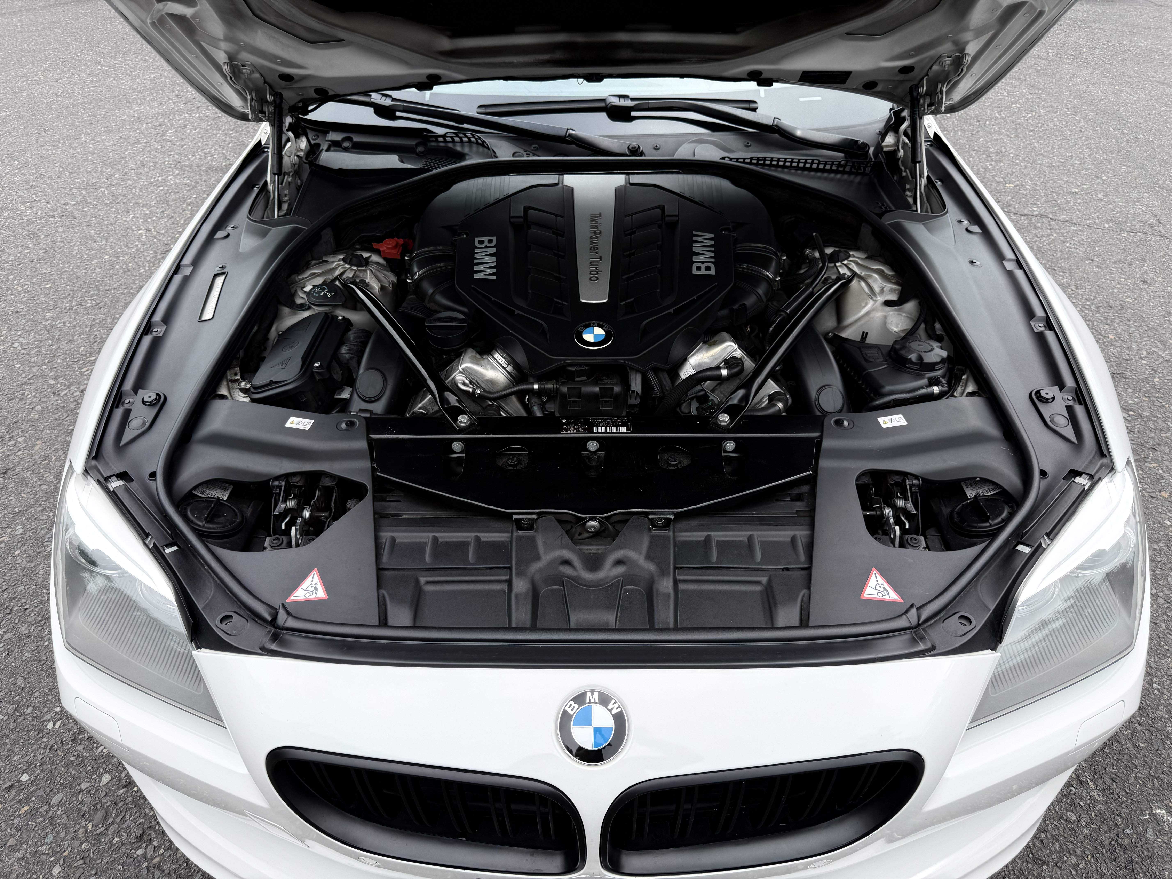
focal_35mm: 24
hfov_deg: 71.6
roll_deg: +1.2
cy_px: 440
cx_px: 586
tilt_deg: -36.7
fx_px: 813
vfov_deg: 56.8
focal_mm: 6.76
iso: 100
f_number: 1.78
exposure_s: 1/1337
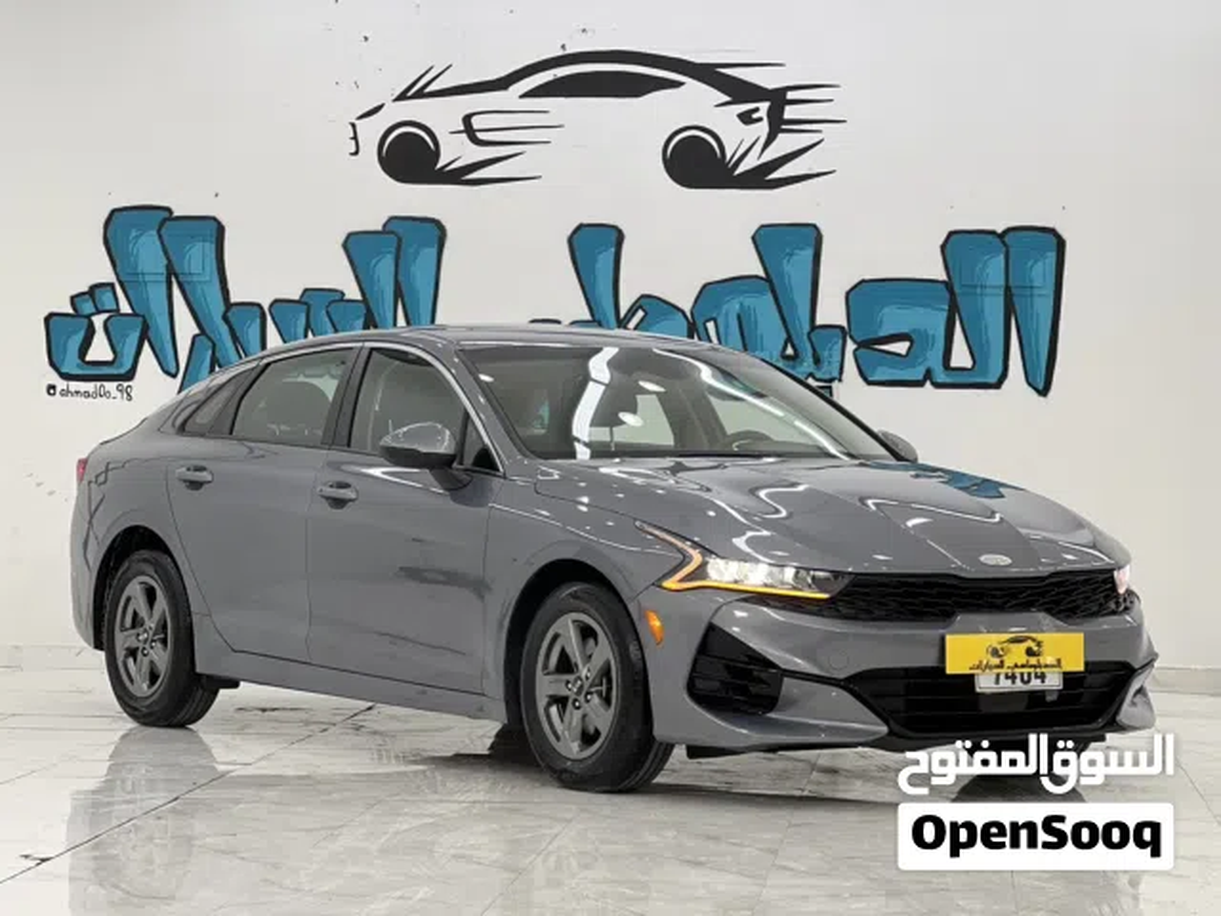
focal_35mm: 77
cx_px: 610
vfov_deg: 19.1
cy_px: 458
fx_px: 2716
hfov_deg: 25.3
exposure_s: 1/100
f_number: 2.8
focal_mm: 9
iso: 32
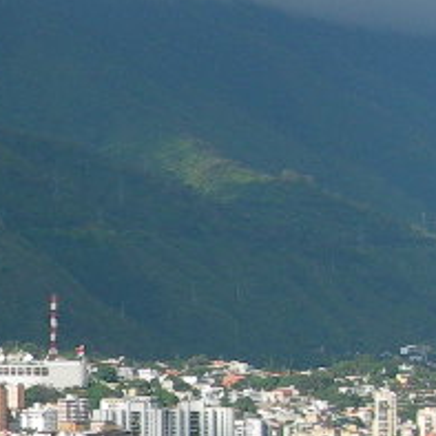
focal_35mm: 175
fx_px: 2494
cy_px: 407
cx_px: -281
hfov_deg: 9.6
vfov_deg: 9.9
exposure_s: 1/492
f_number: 4.8
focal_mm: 7.8
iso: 50
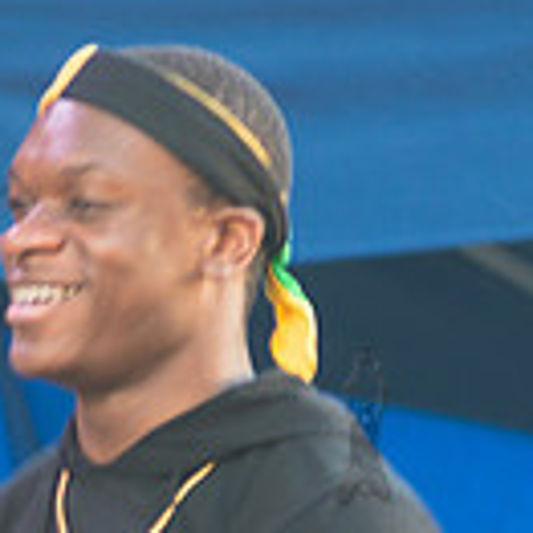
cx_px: -459
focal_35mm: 902
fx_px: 15713
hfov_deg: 1.9
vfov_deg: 1.9
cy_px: 694
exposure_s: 1/60
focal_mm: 200
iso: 400
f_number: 3.2
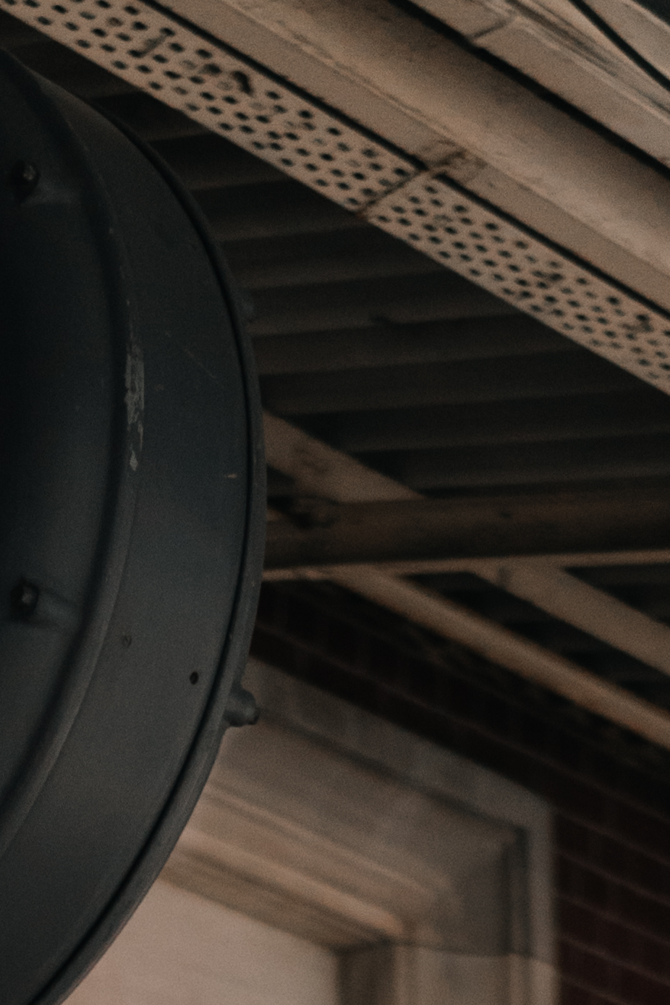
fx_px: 5471
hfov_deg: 6.9
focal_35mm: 196
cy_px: 2617
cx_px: -343
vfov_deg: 9.1
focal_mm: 35
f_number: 1.6
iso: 500
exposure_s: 1/640
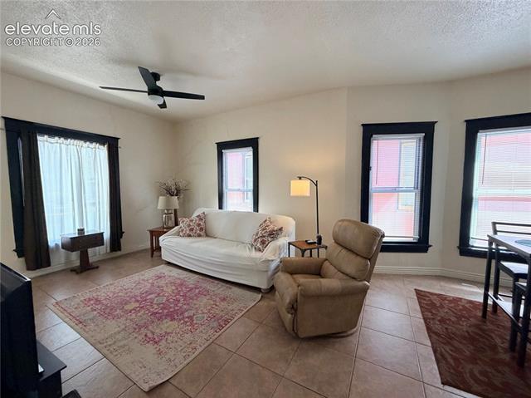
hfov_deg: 102.1
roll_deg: +0.2
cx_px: 266
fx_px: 215
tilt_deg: -4.4
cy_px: 199
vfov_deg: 85.6
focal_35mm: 14
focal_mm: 2.22
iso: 250
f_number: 2.2
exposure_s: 1/120
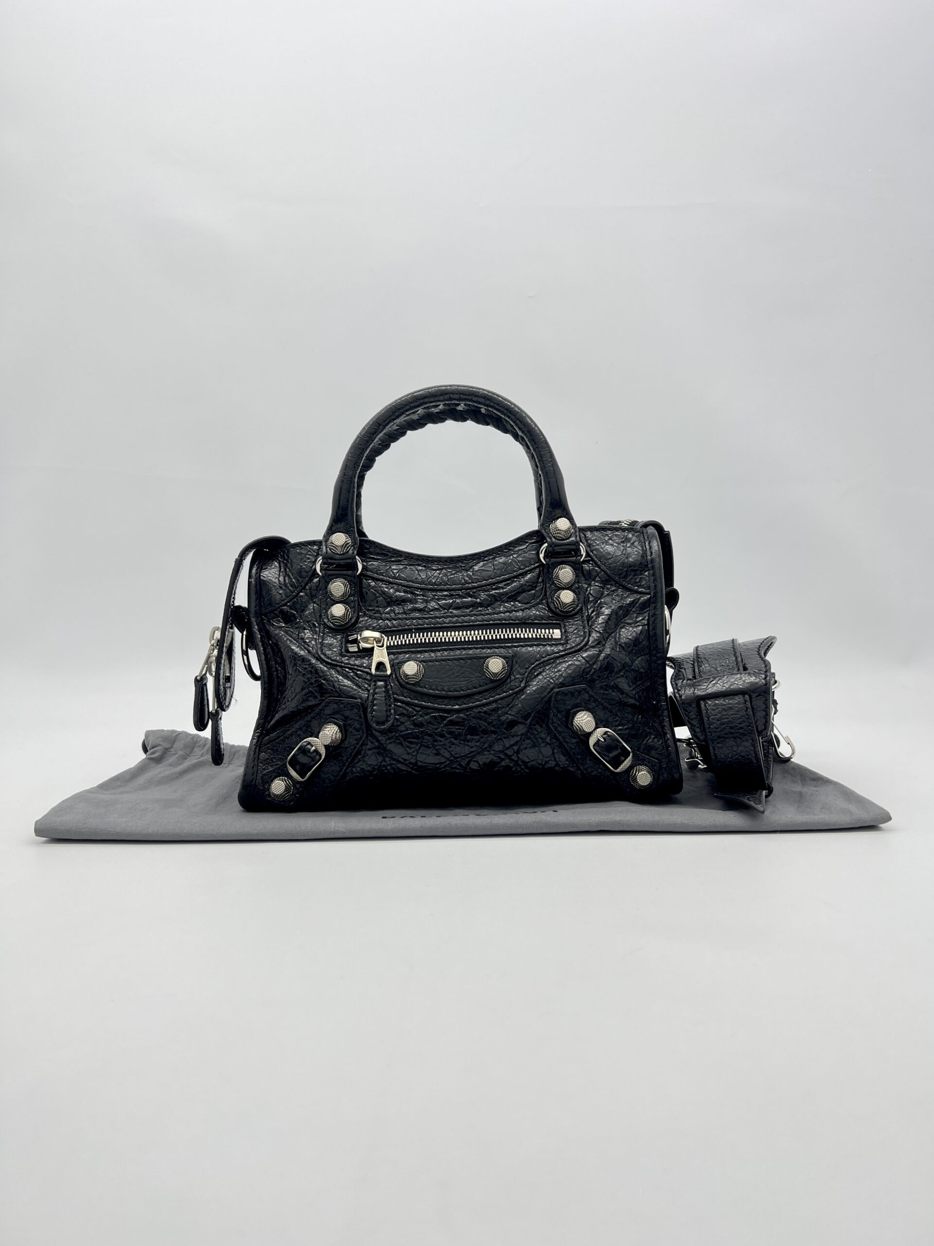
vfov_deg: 67.3
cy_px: 623
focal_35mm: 26
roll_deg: +0.6
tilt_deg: -3.9
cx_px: 467
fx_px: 935
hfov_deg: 53.1
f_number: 1.5
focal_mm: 5.7
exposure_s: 1/214
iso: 40
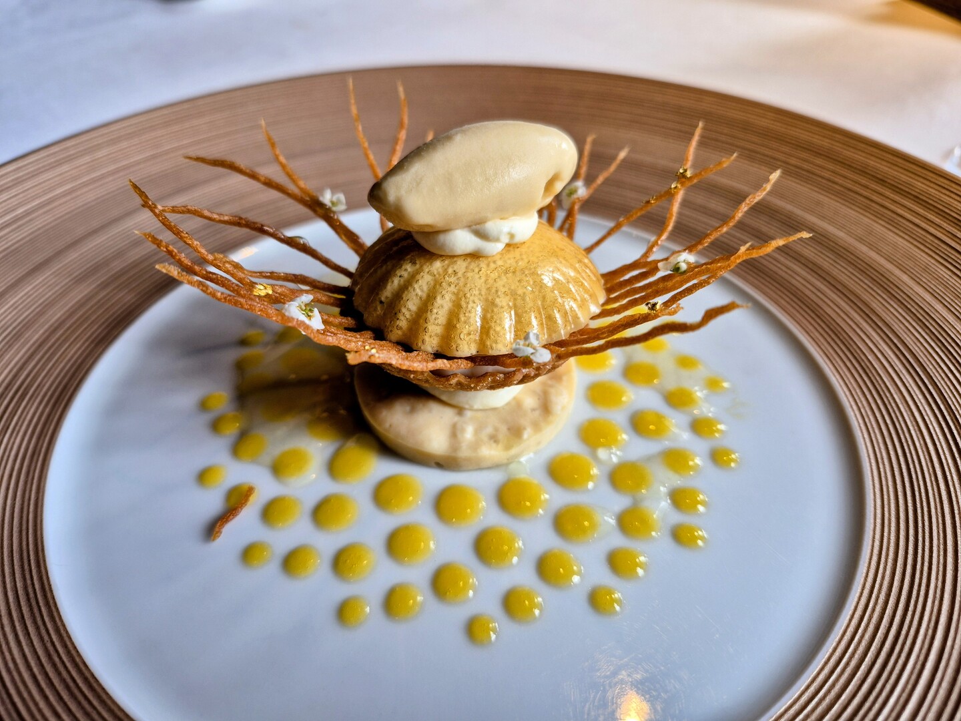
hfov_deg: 73.9
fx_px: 639
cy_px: 360
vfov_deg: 58.9
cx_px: 480
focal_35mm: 23
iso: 32
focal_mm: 5.4
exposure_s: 1/100
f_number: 1.8
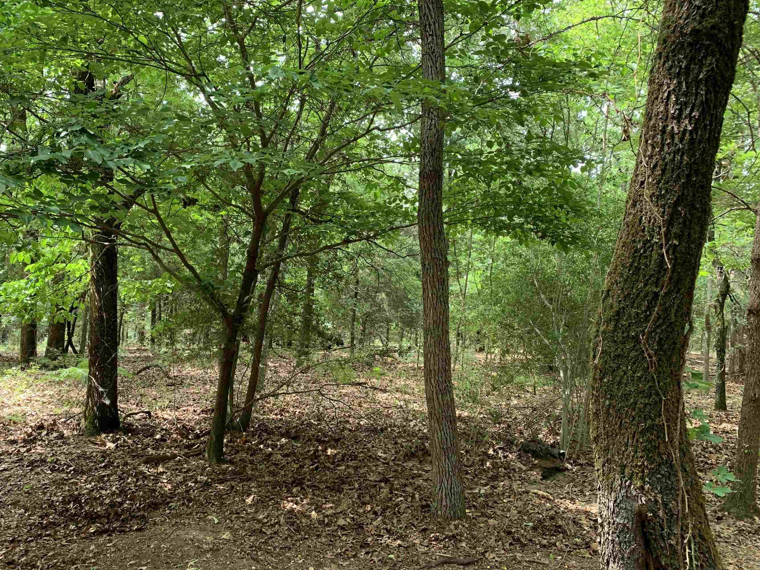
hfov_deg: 59.7
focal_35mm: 30
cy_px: 285
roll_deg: -2.8
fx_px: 659
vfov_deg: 46.8
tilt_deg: -2.6
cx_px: 328
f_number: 1.8
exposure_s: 1/121
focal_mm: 4.25
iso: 64
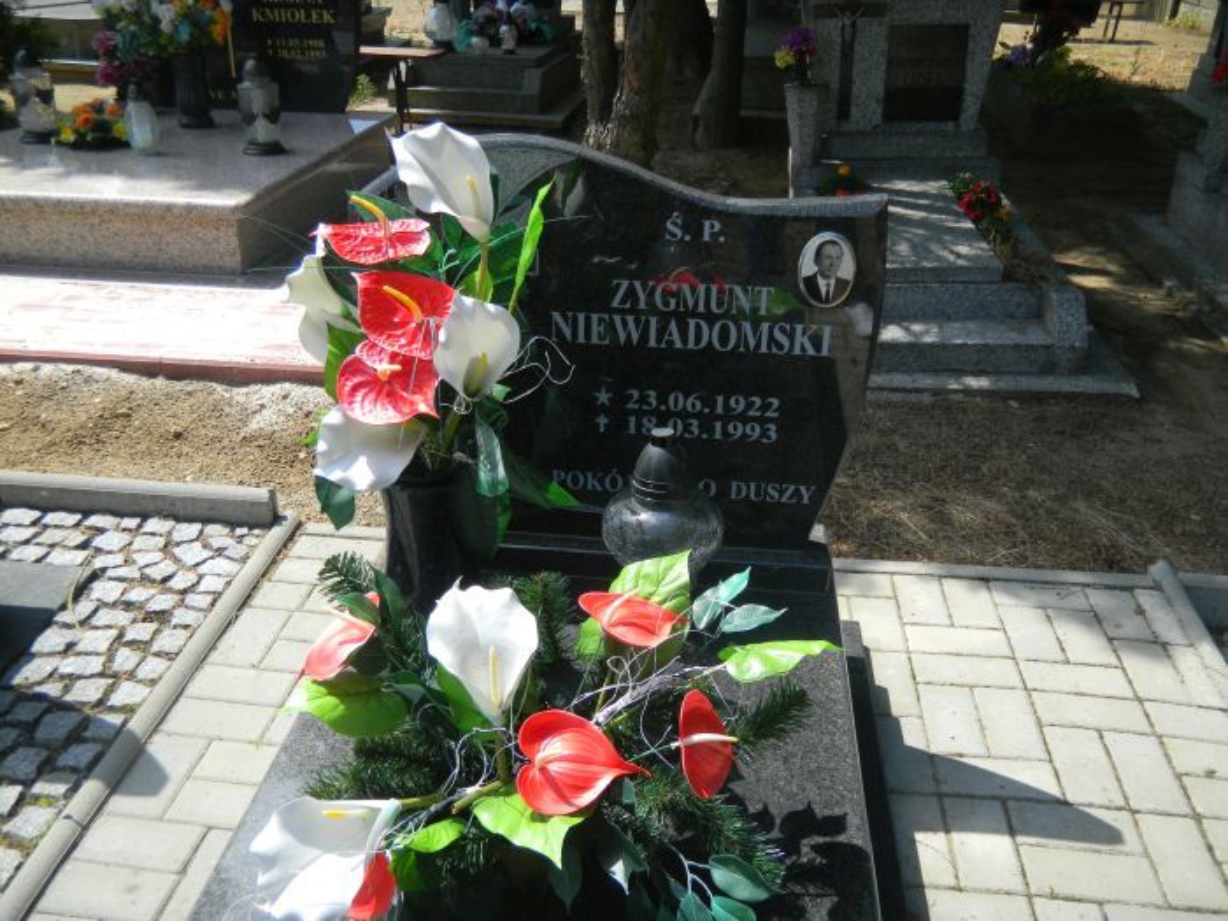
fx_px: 1171
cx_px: 614
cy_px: 460
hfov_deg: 55.4
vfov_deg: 42.9
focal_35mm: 33
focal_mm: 6
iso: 80
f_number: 8
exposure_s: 1/122
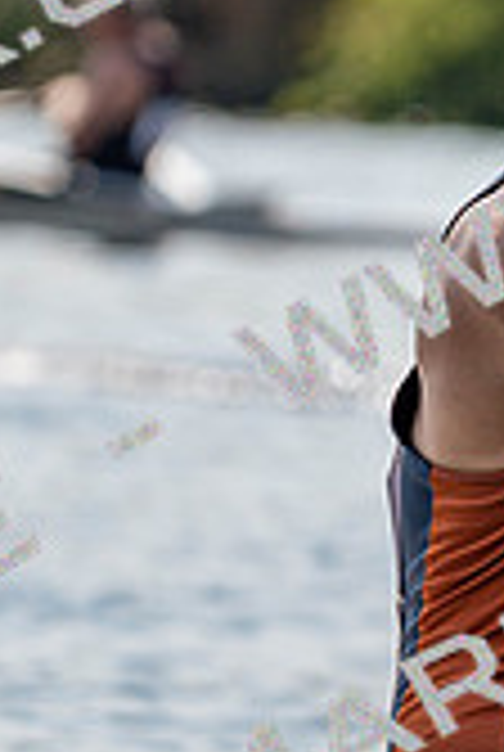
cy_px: 417
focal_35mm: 787
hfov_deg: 1.8
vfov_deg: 2.6
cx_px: 792
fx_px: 16458
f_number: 5.6
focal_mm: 227
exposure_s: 1/1600
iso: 160
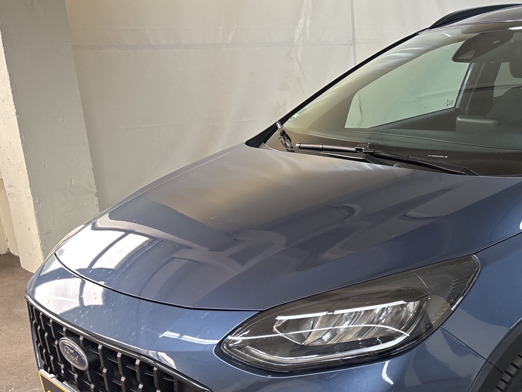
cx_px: 438
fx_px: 754
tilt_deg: -17.8
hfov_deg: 36.5
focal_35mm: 50
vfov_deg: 28.8
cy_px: 285
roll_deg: +1.6
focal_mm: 5.96
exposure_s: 1/60
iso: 160
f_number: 1.6
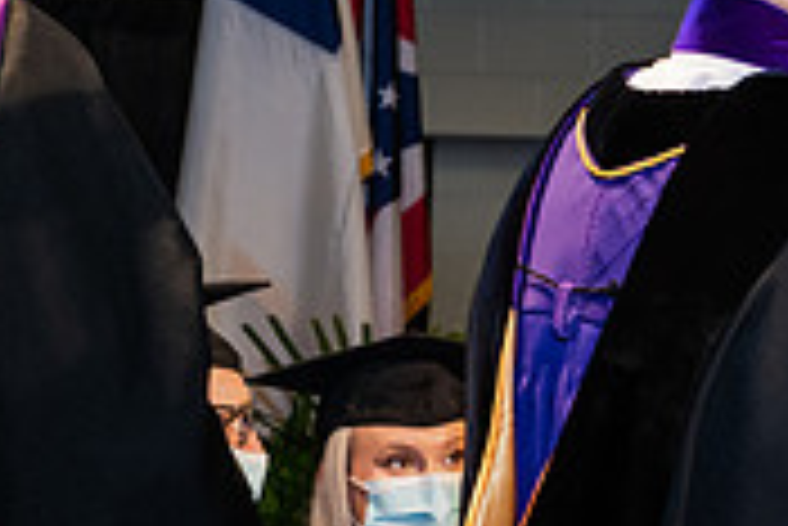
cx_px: 1166
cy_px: 263
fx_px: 4491
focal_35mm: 205
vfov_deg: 6.7
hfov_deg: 9.7
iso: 1600
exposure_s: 1/200
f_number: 6.3
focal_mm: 62
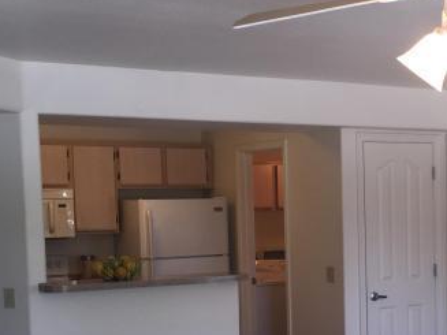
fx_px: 916
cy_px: 271
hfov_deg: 26.2
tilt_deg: -4.4
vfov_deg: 20.5
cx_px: 431
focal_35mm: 71
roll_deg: +0.4
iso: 32
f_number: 2.2
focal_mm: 4.15
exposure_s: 1/43
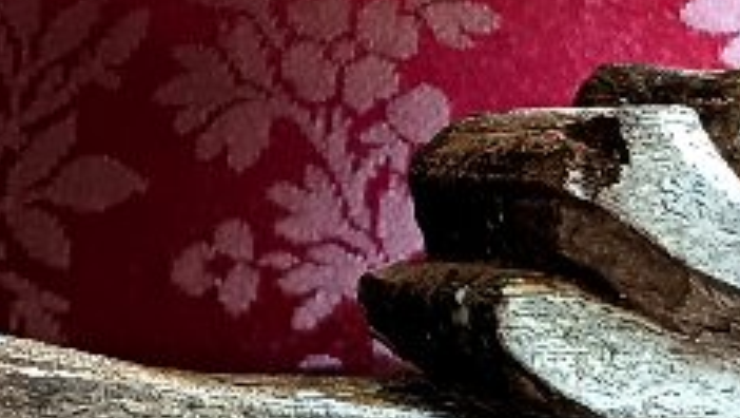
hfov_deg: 15.6
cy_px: -348
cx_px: -47
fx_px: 2631
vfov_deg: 8.7
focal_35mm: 134
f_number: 1.7
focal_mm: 5.24
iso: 937
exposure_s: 1/25
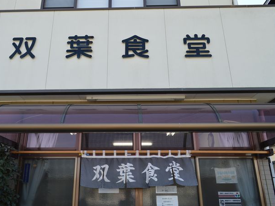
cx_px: 120
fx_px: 238
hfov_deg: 59.8
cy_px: 103
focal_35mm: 30
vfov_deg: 46.8
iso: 100
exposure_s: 1/125
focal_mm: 18
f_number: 5.6
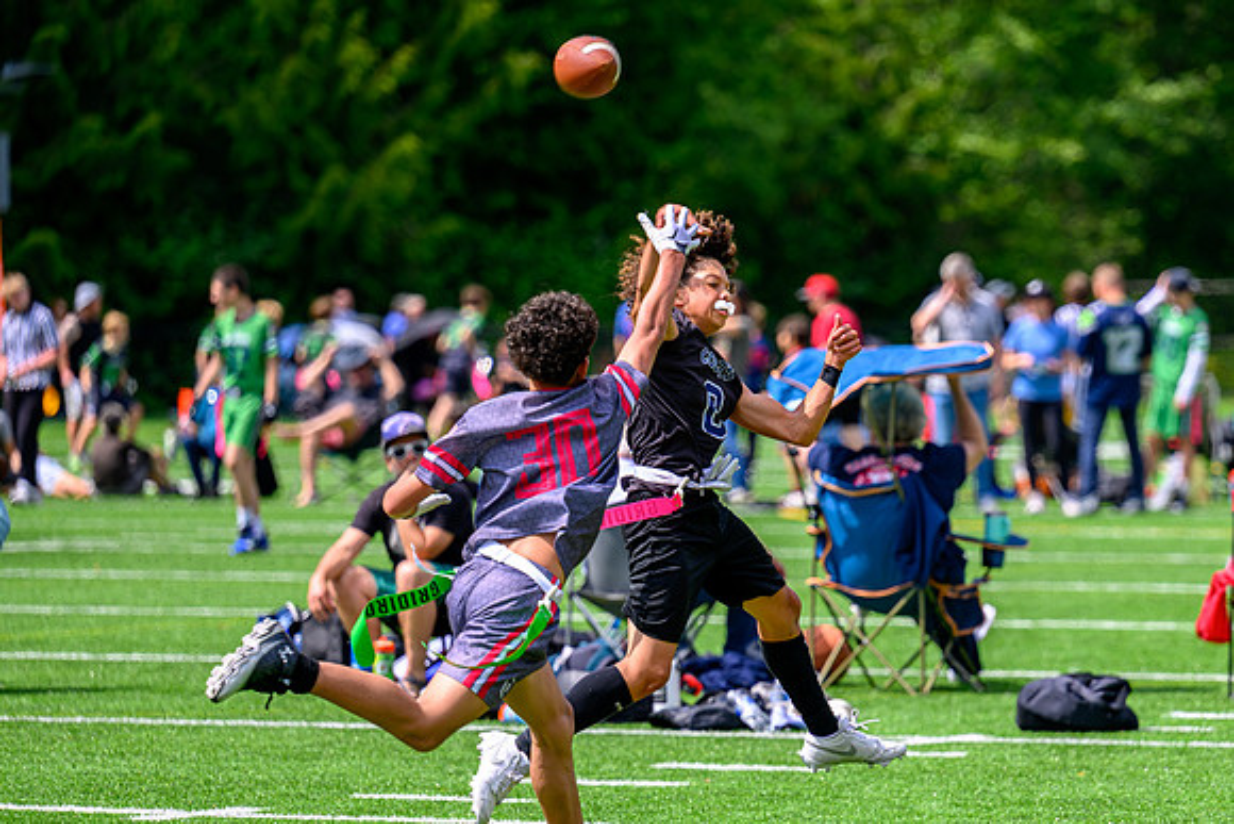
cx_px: 762
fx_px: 8013
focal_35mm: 234
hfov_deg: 8.8
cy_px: 486
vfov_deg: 5.9
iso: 64
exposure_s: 1/800
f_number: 3.2
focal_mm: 170
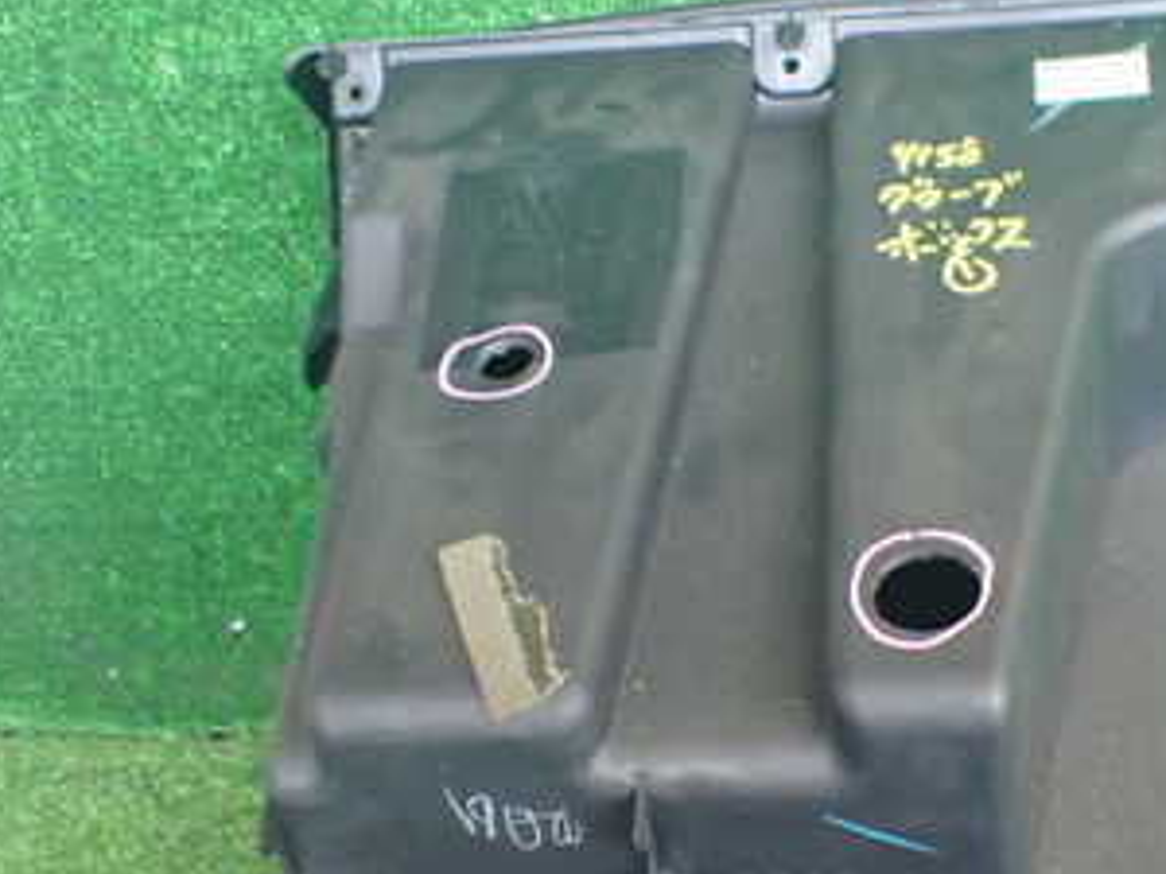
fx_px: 2021
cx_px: 828
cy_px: 575
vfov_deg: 24.3
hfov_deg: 31.8
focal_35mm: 60
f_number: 2.3
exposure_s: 1/125
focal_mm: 5.4
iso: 640
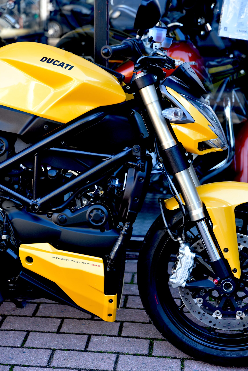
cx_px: 124
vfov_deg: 28.8
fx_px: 723
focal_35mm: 70
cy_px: 186
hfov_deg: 19.5
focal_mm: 70
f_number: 4
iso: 200
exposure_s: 1/60
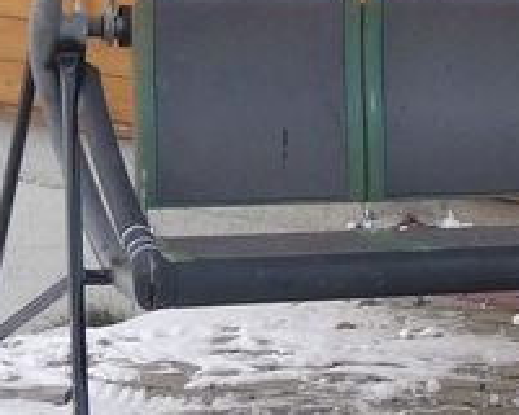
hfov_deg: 13.5
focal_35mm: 139
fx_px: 2135
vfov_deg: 11.0
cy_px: 34
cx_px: 586
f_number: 3.4
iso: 100
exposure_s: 1/100
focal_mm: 5
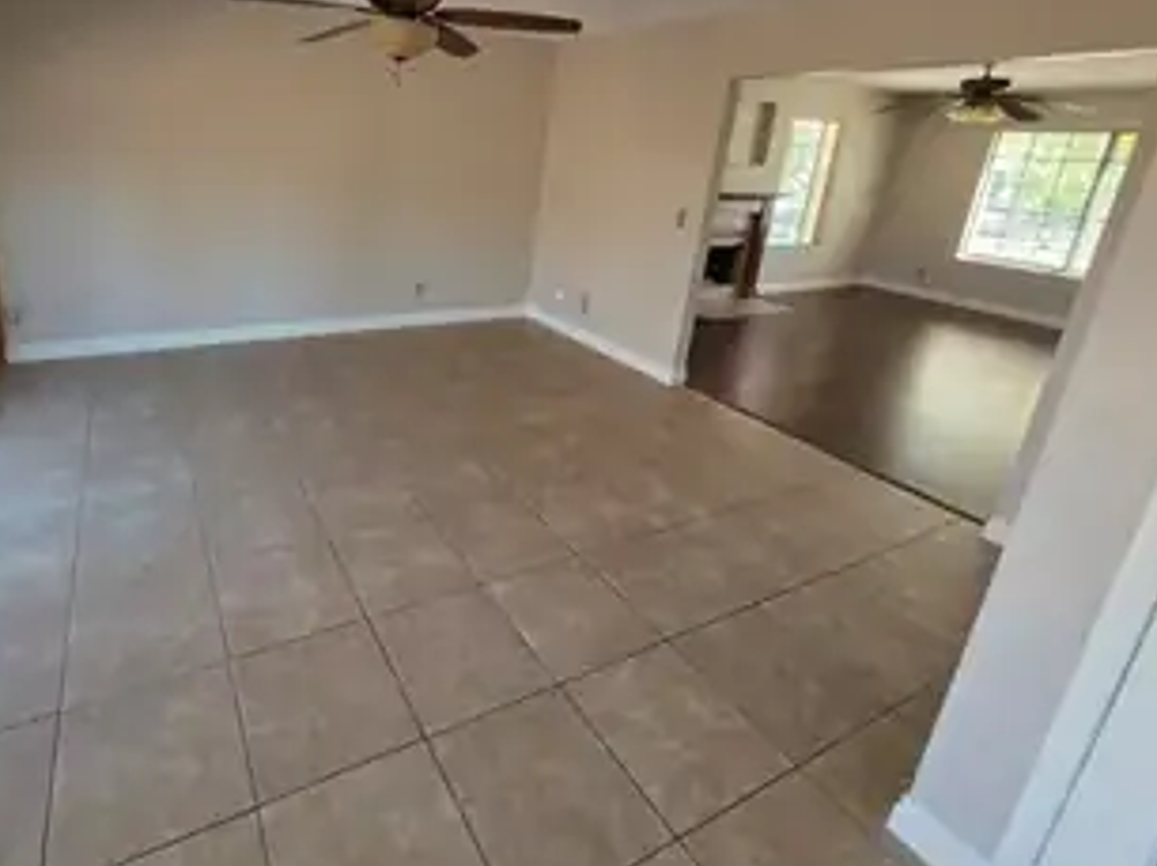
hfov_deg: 88.8
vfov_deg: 72.9
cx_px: 416
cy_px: 306
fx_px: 568
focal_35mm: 17
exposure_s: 1/120
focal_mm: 2.2
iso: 100
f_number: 1.9
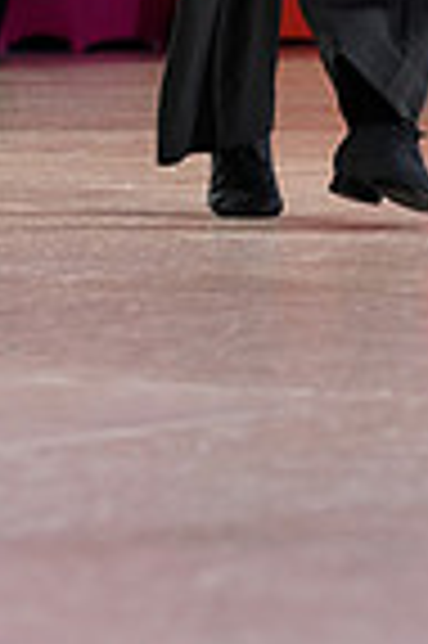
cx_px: 2
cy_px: -639
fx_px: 6328
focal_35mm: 354
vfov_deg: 5.7
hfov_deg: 3.9
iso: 2000
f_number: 4.5
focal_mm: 87
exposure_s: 1/200
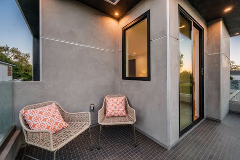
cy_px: 80
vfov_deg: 81.2
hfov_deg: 104.3
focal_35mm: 14
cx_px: 120
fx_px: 93
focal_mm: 14
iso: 320
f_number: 8
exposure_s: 1/60
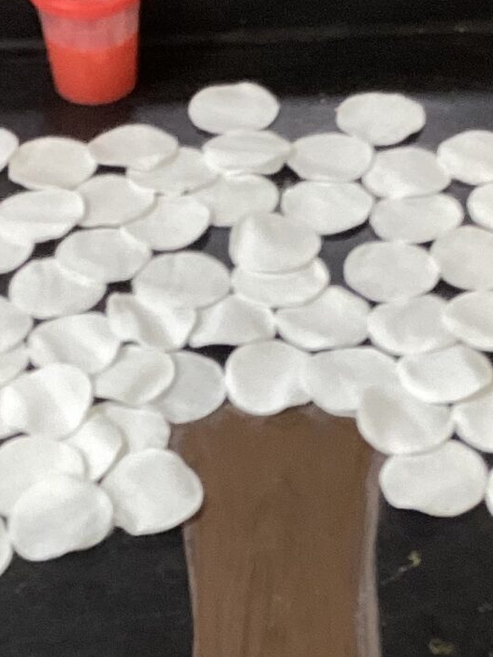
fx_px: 2144
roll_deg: +1.3
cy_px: 437
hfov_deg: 13.1
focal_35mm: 113
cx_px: 290
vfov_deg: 17.4
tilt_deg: -44.4
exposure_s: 1/50
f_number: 2.4
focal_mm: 3.3
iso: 100
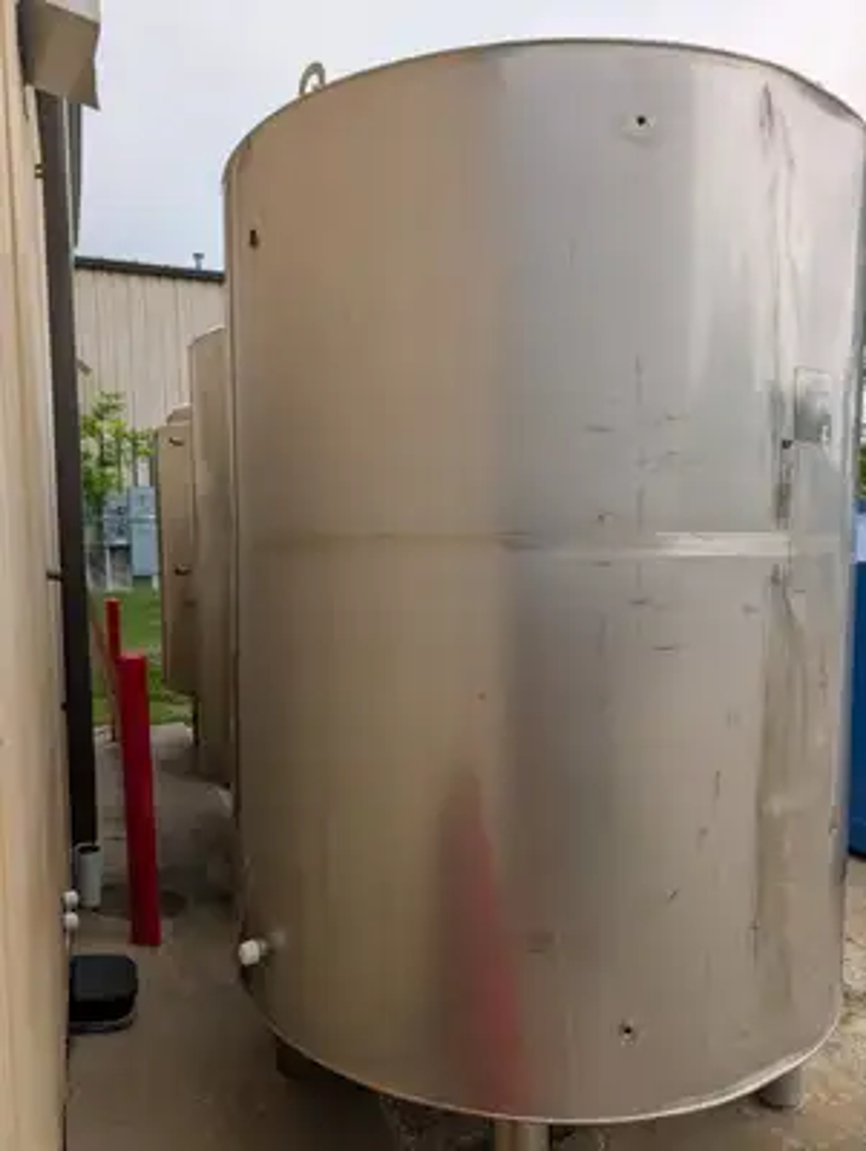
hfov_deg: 56.9
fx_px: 799
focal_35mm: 24
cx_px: 433
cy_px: 576
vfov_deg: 71.5
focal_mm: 6.9
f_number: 1.7
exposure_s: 1/1280
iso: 21
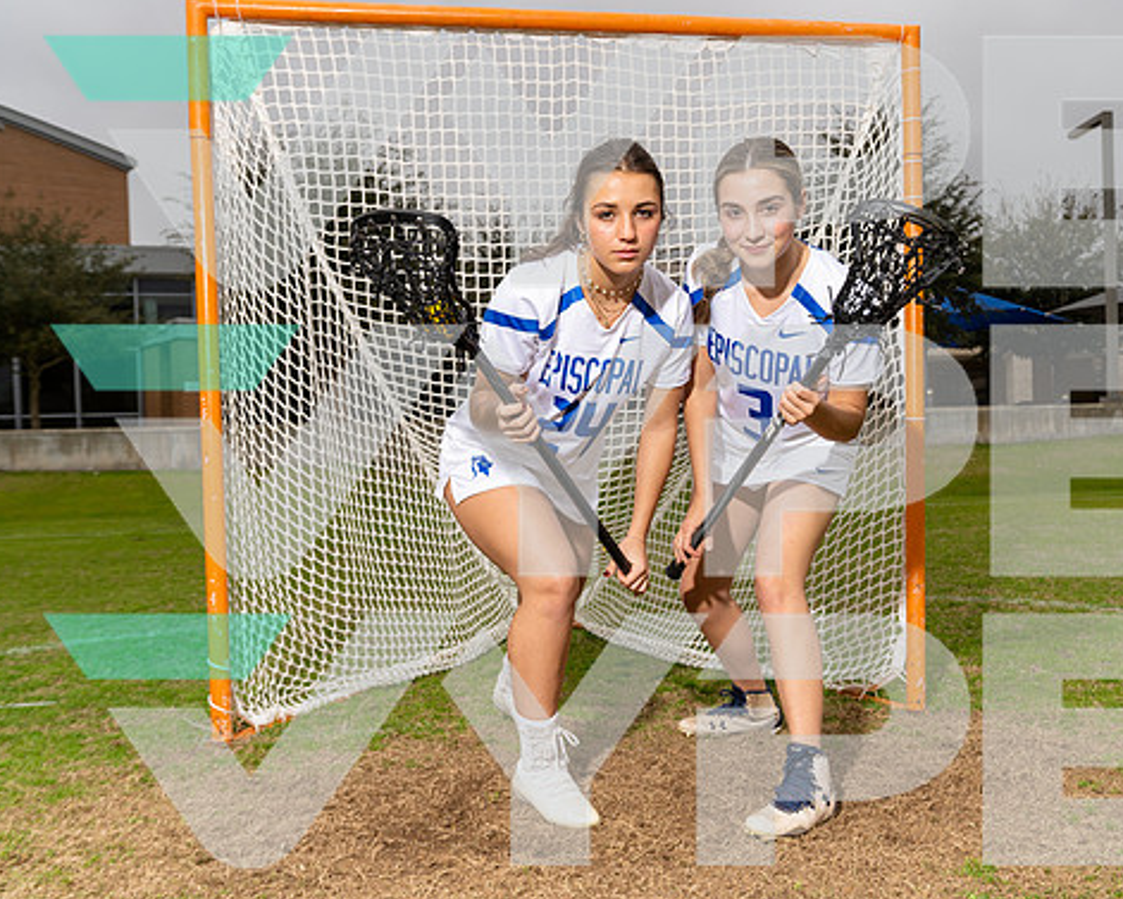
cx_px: 658
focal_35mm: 37
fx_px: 1230
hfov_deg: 48.9
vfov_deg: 40.1
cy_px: 452
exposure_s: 1/250
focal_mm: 32
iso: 200
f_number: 6.3
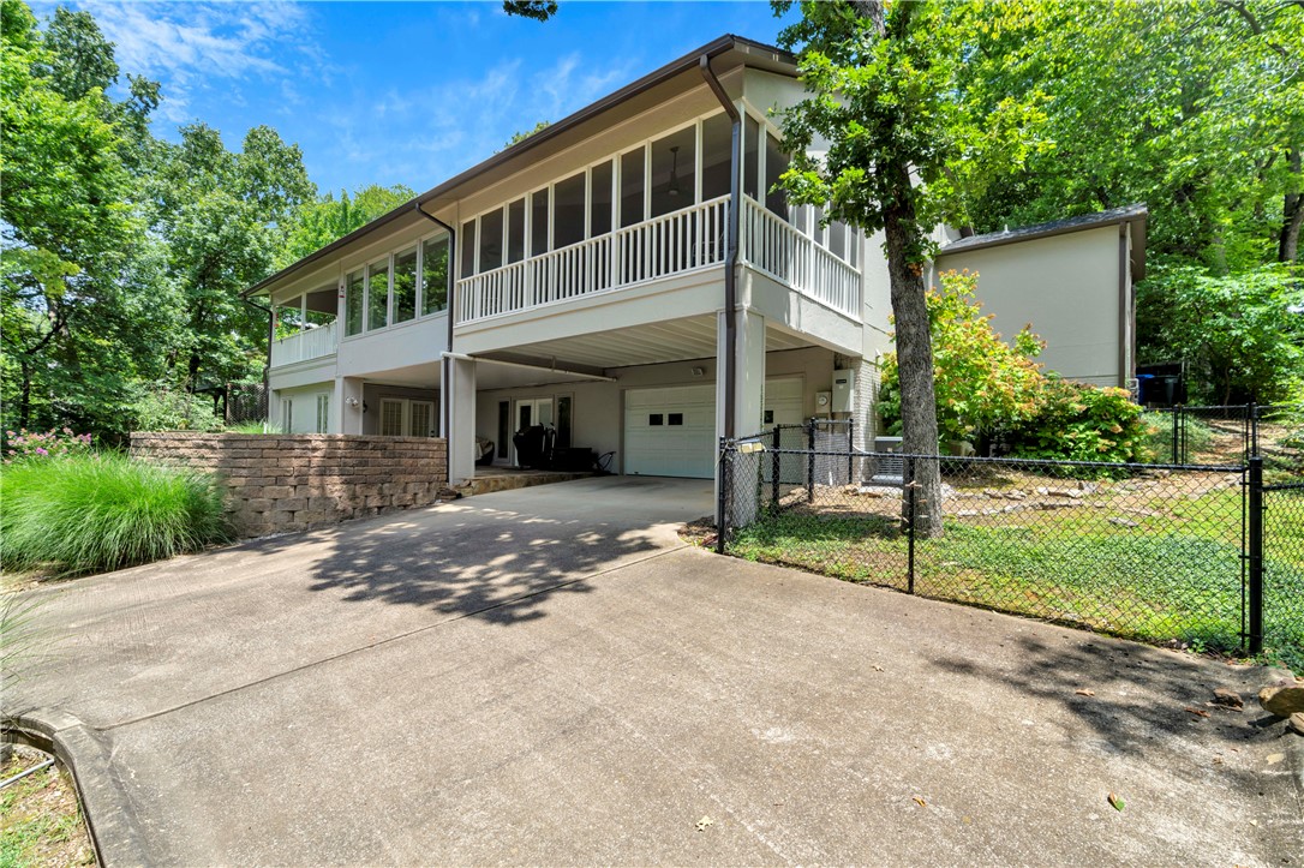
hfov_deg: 96.8
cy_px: 434
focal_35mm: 16
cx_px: 652
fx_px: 579
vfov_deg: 73.7
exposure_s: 1/80
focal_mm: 16
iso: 100
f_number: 6.3
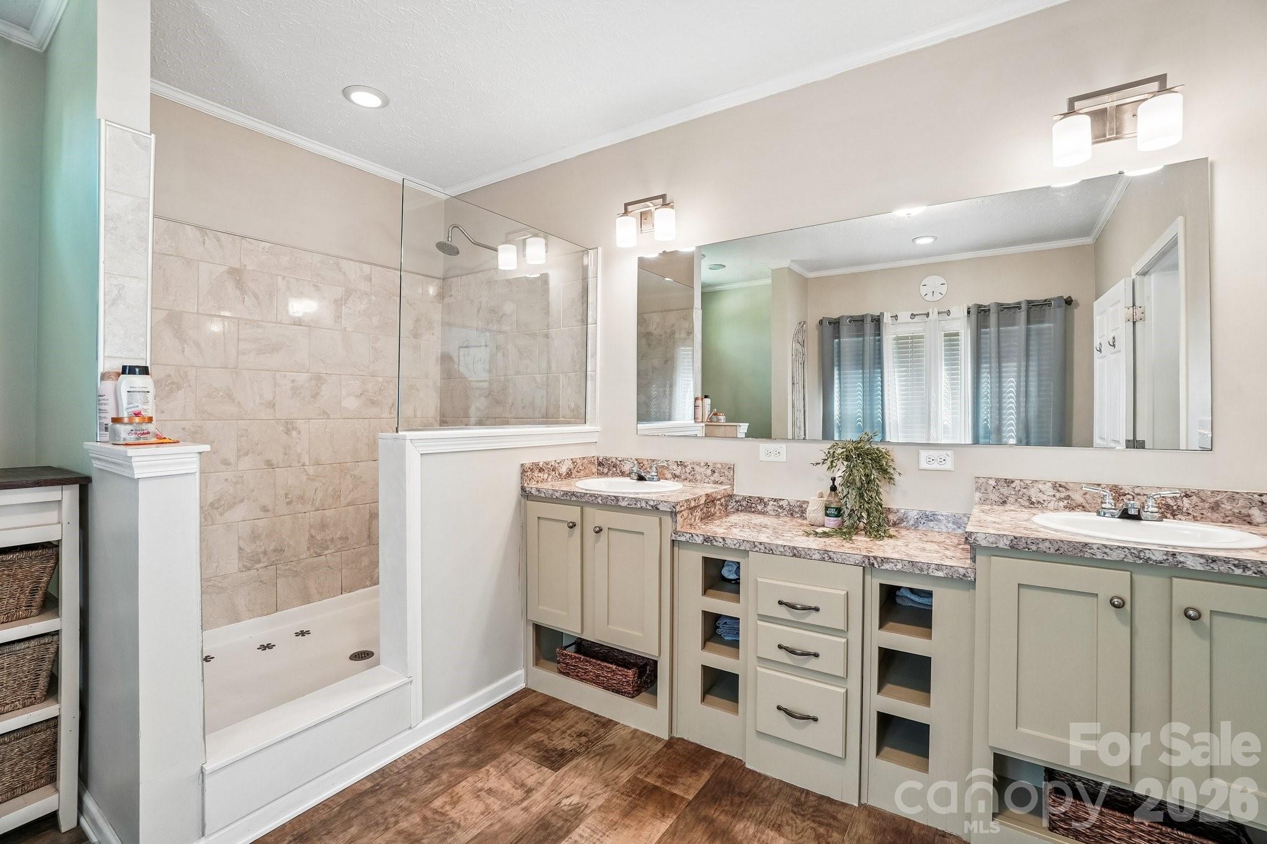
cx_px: 634
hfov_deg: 100.4
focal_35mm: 15
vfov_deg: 77.3
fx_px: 528
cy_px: 422
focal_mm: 10
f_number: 8
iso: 400
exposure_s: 1/10
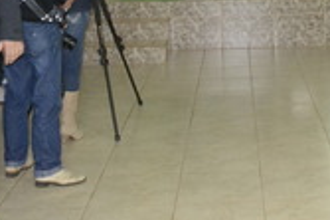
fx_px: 815
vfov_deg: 14.5
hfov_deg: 22.0
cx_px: 335
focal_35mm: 89
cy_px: -83
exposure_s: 1/60
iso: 3200
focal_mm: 20
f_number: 3.5
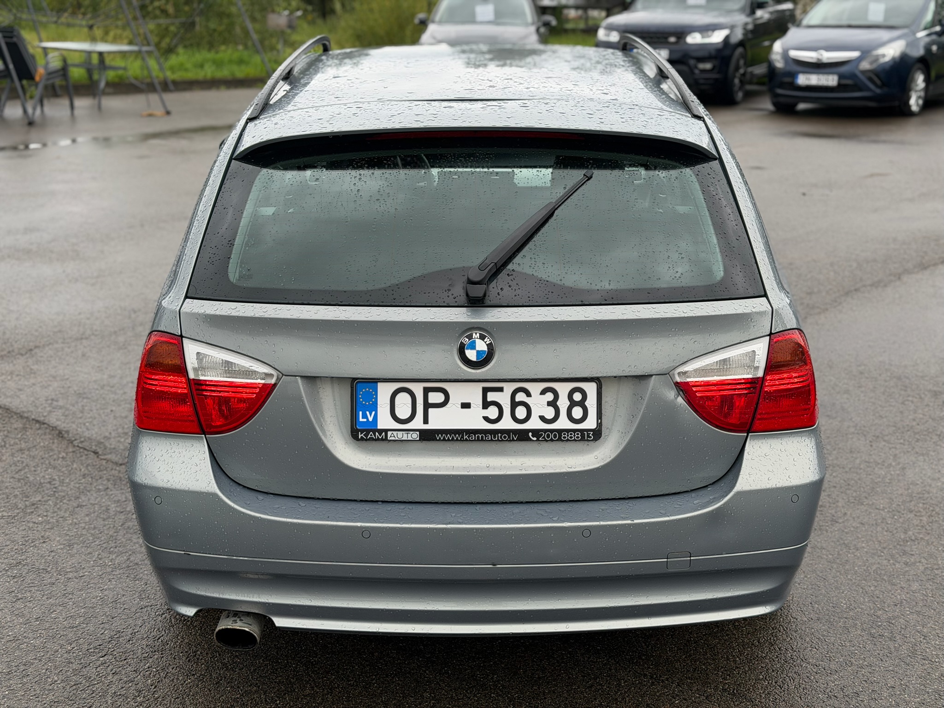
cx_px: 472
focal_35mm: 48
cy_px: 354
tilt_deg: -14.7
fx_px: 1309
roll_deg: -0.6
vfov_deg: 30.3
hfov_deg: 39.7
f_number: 1.78
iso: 64
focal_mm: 6.76
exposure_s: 1/269
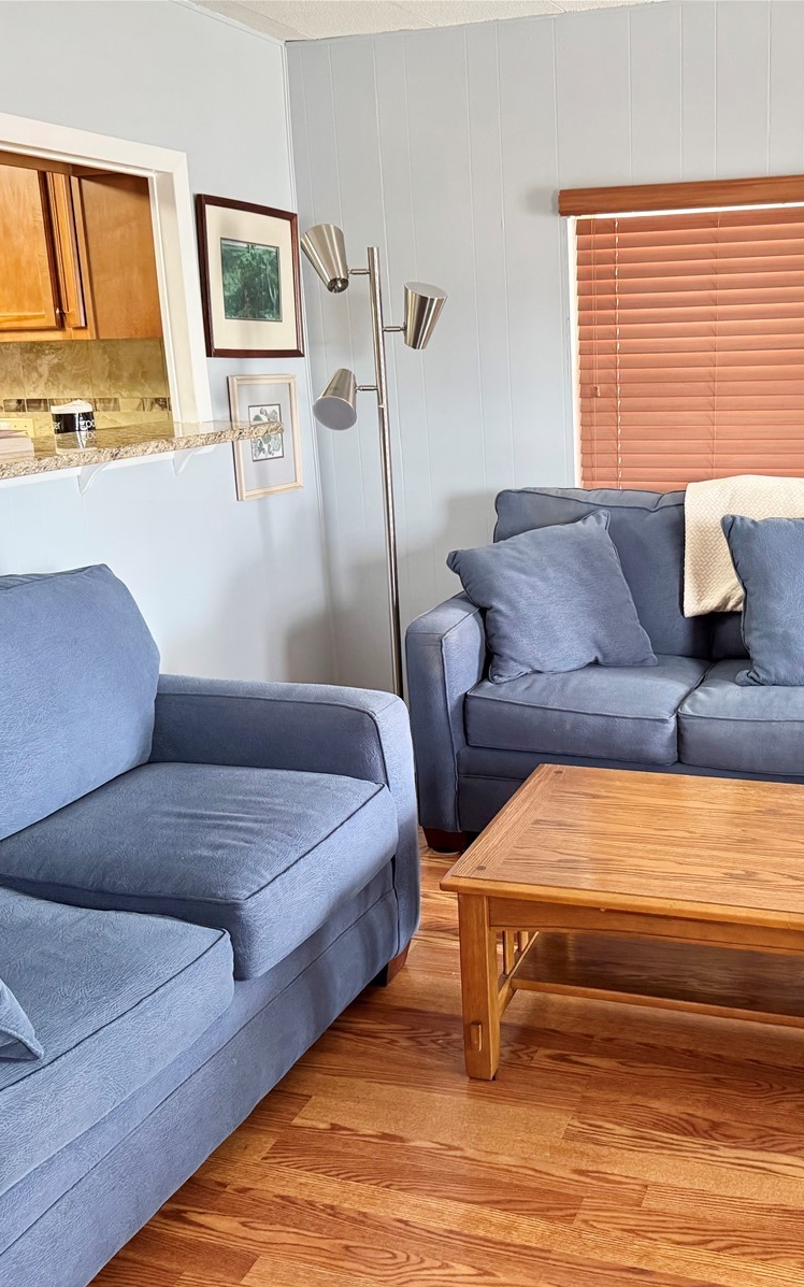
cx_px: 556
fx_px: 1192
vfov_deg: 56.7
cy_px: 644
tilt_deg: -14.7
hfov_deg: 36.8
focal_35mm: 34
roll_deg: +1.3
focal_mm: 6.76
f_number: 1.78
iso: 400
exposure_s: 1/60
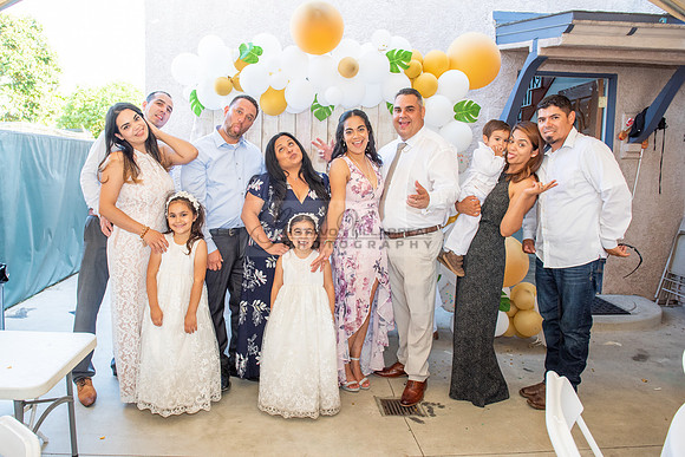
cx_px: 302
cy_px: 223
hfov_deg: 67.5
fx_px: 510
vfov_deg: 48.2
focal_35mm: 27
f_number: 5
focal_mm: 24
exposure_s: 1/160
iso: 500
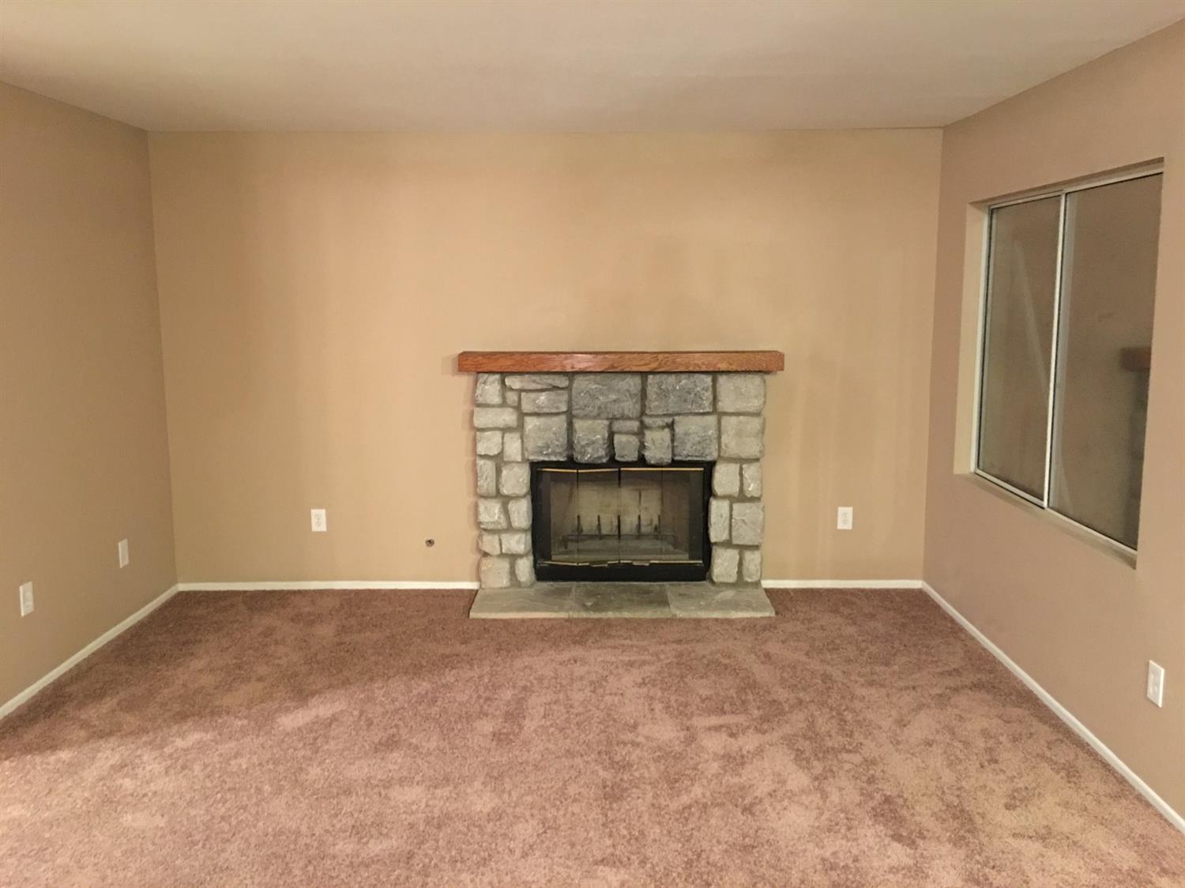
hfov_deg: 61.7
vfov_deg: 48.2
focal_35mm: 29
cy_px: 444
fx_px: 992
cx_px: 592
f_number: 2.2
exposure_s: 1/4
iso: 125
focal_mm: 4.15
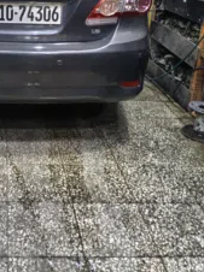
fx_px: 378
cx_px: 25
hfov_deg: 29.1
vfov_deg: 38.7
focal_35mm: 48
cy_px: 70
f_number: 1.8
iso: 186
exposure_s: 1/25
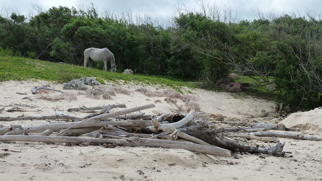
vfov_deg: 16.3
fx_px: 632
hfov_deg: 28.6
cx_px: 162
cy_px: 98
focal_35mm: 74
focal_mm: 11
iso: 125
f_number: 5
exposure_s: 1/400
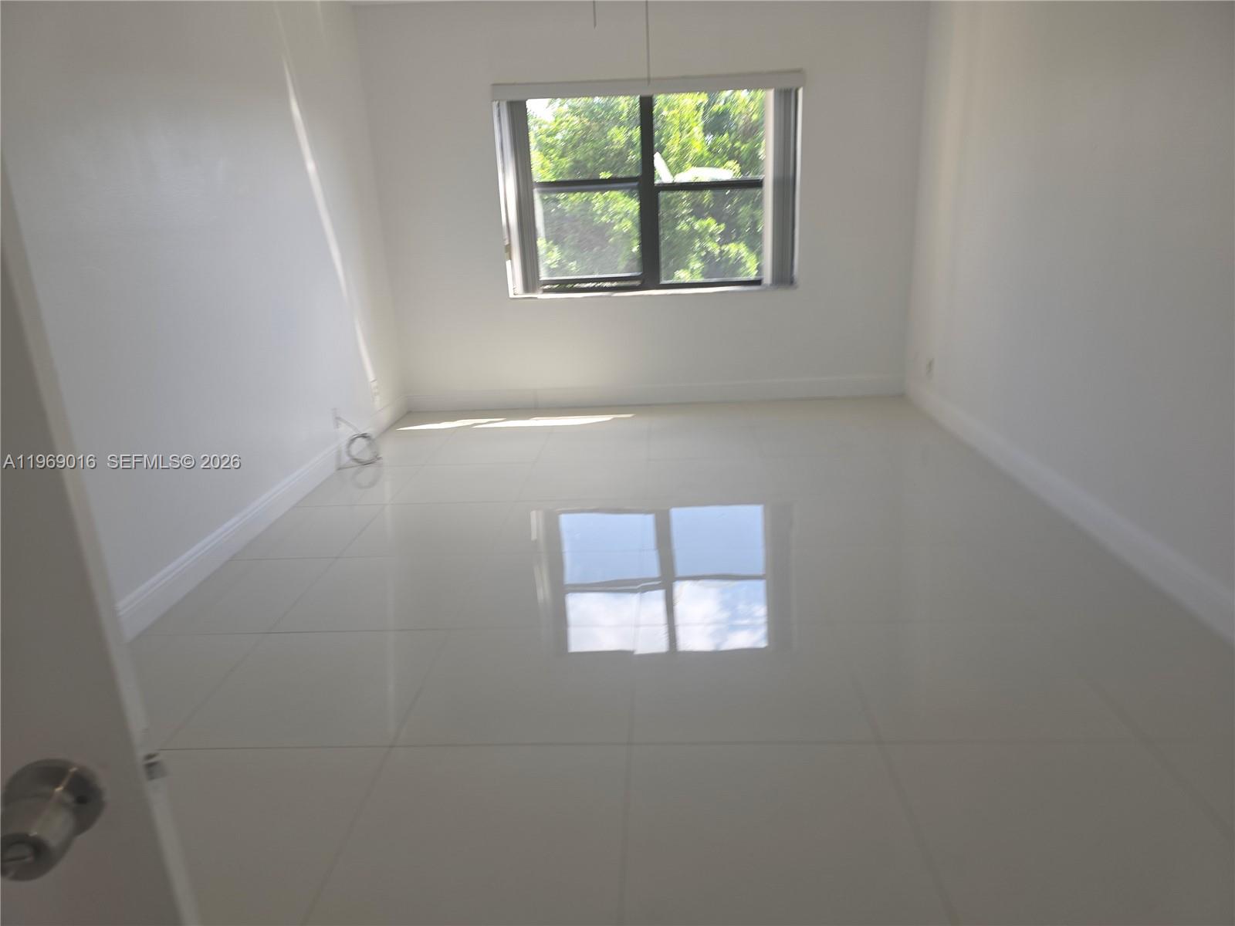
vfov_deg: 58.9
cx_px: 618
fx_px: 821
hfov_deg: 73.9
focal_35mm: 23
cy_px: 463
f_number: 1.7
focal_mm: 6.3
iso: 20
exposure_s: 1/120
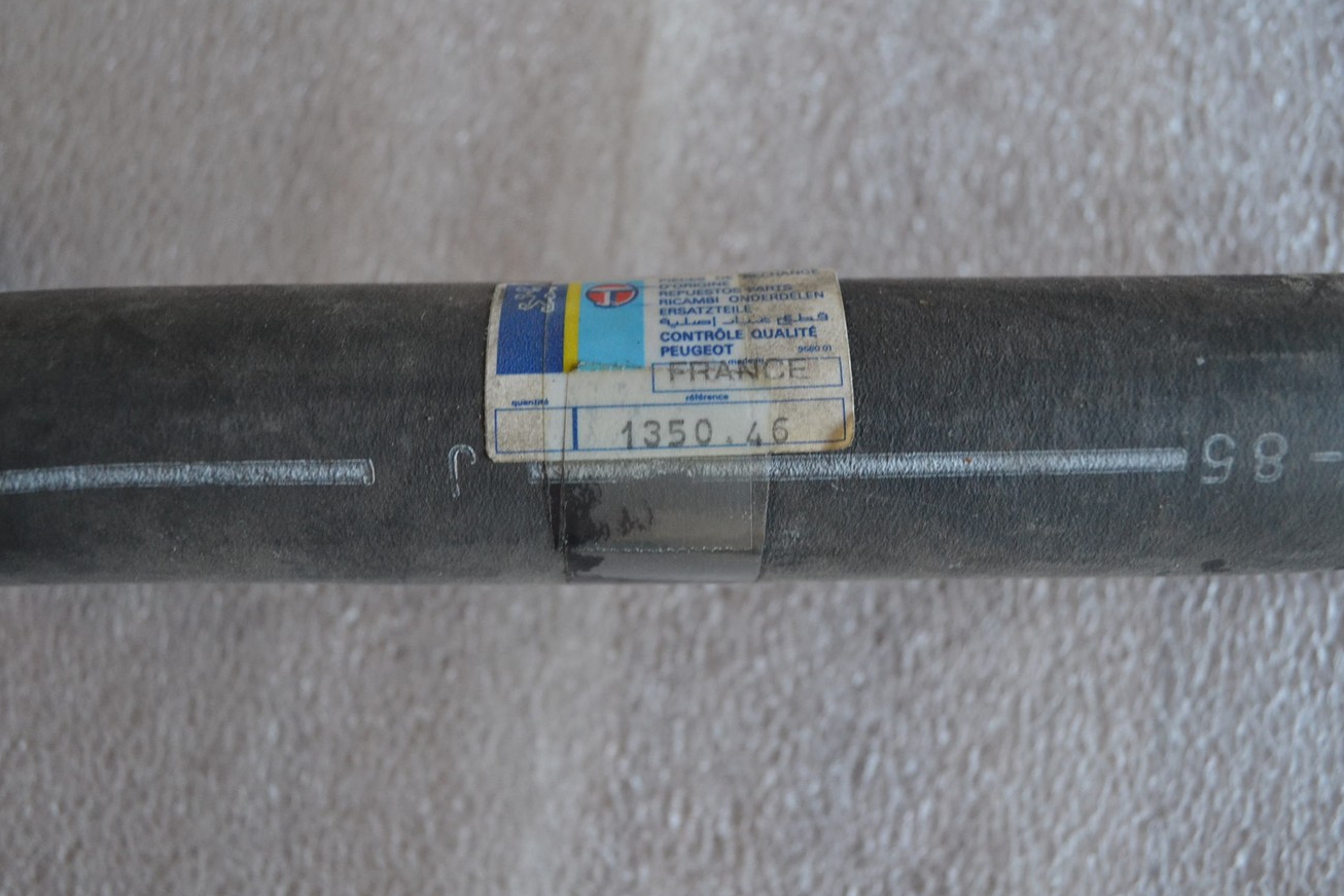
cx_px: 679
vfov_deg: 42.3
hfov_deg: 60.3
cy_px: 440
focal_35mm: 31
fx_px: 1157
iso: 1400
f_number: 3.8
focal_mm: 20
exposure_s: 1/60
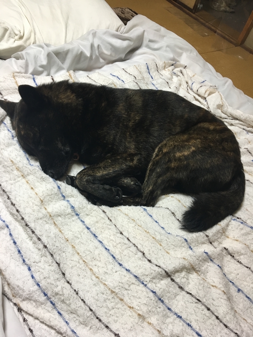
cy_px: 168
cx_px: 126
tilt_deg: -47.9
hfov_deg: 48.2
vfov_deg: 61.7
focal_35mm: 29
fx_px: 283
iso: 100
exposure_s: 1/30
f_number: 2.2
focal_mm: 4.15
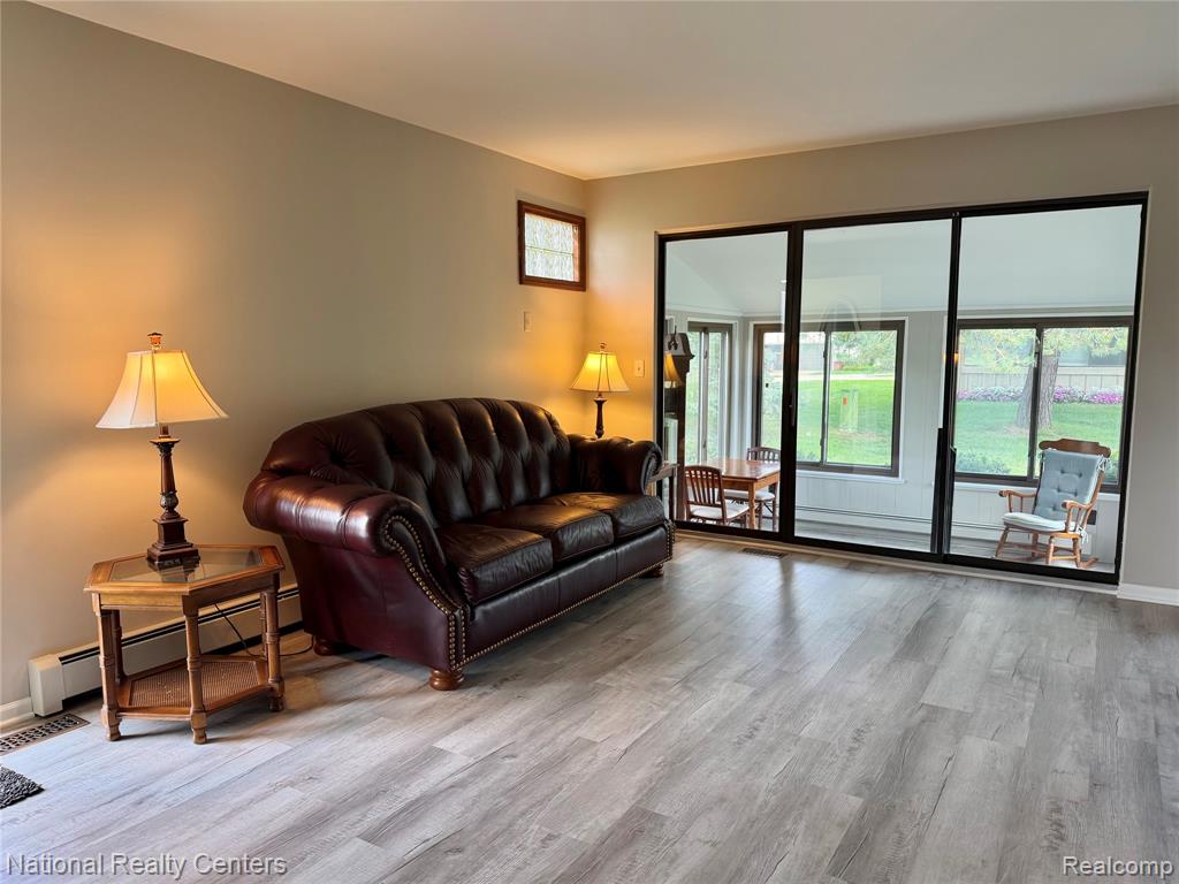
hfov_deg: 71.6
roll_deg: -0.4
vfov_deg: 56.8
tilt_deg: -7.1
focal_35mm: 24
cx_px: 590
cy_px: 442
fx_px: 817
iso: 160
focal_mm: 6.76
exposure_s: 1/120
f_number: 1.78
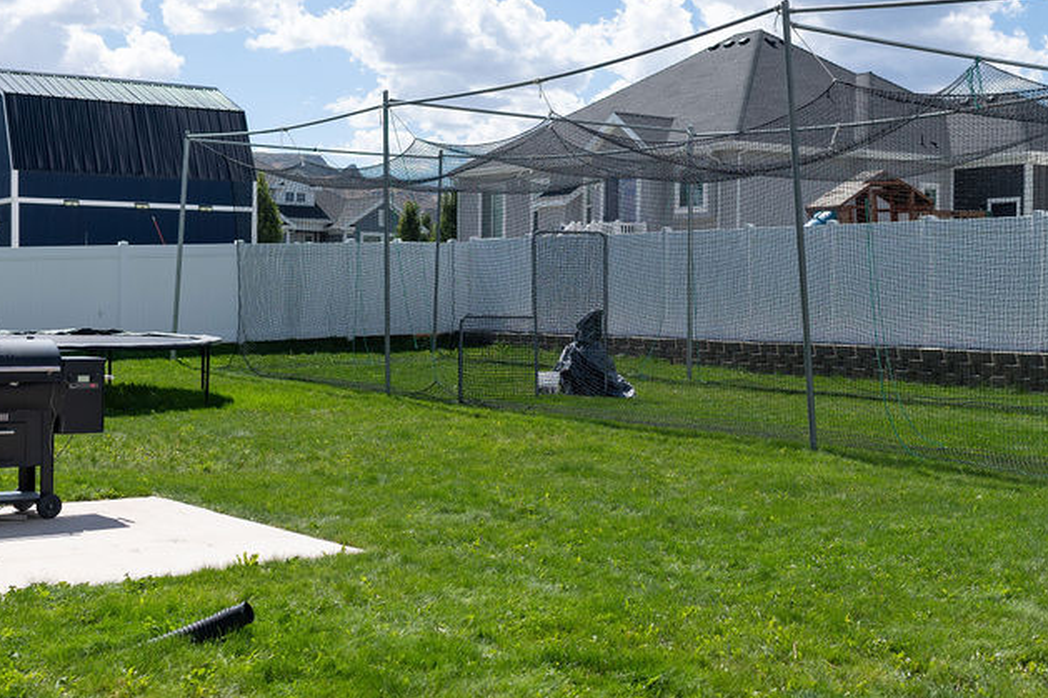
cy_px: 311
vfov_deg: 23.8
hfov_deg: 34.9
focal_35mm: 57
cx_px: 630
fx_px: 1659
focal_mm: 35
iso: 125
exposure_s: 1/1250
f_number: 4.5
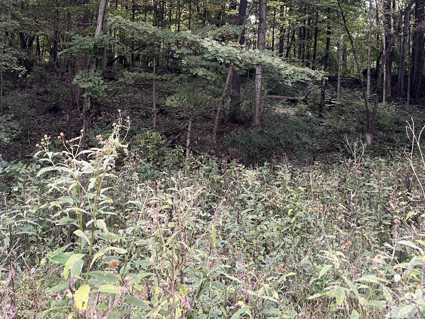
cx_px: 230
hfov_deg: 45.7
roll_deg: -1.3
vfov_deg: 34.3
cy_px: 73
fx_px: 503
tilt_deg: +6.6
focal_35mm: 41
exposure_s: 1/66
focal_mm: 5.1
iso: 125
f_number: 1.6
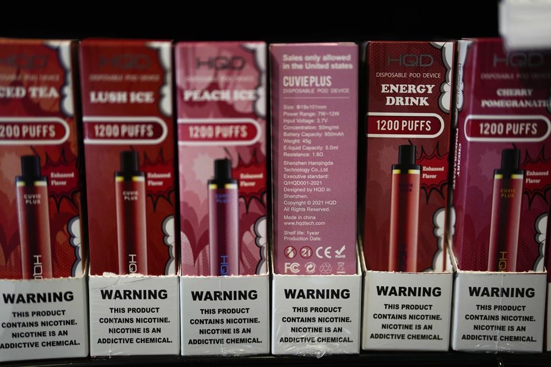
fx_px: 765
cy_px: 184
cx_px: 276
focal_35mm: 50
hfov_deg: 39.6
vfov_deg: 27.0
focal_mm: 50
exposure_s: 1/2000
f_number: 1.2
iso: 400
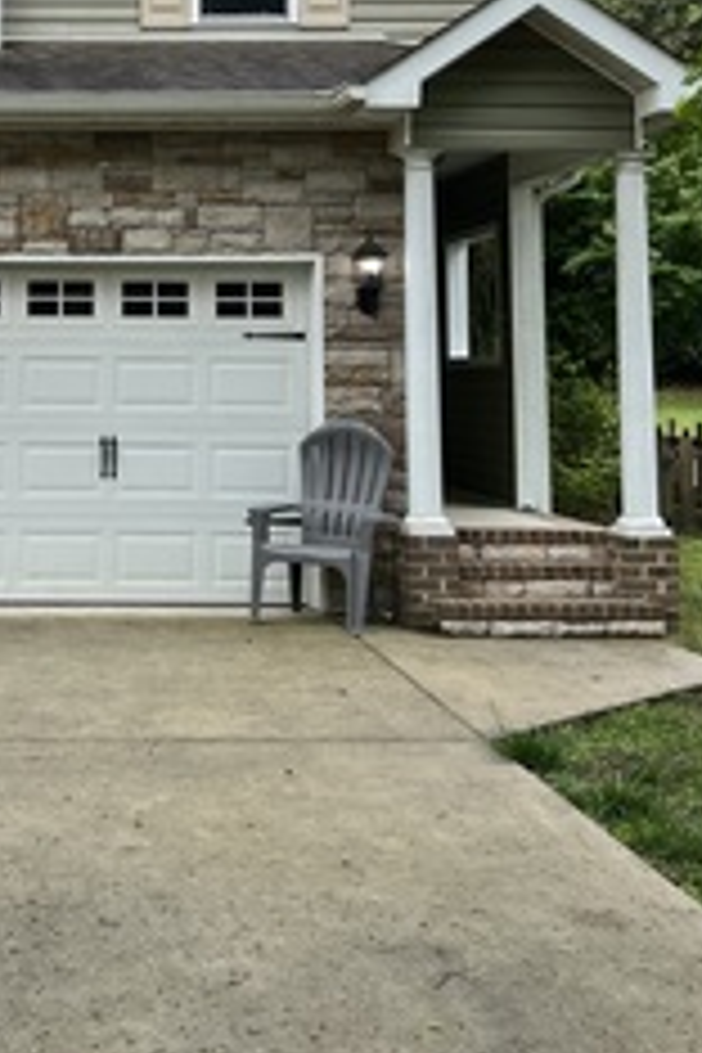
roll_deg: -0.3
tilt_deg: +4.7
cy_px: 279
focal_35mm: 52
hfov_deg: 24.9
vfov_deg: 37.4
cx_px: 22
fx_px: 1521
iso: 50
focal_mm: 5.7
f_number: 1.5
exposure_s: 1/1295
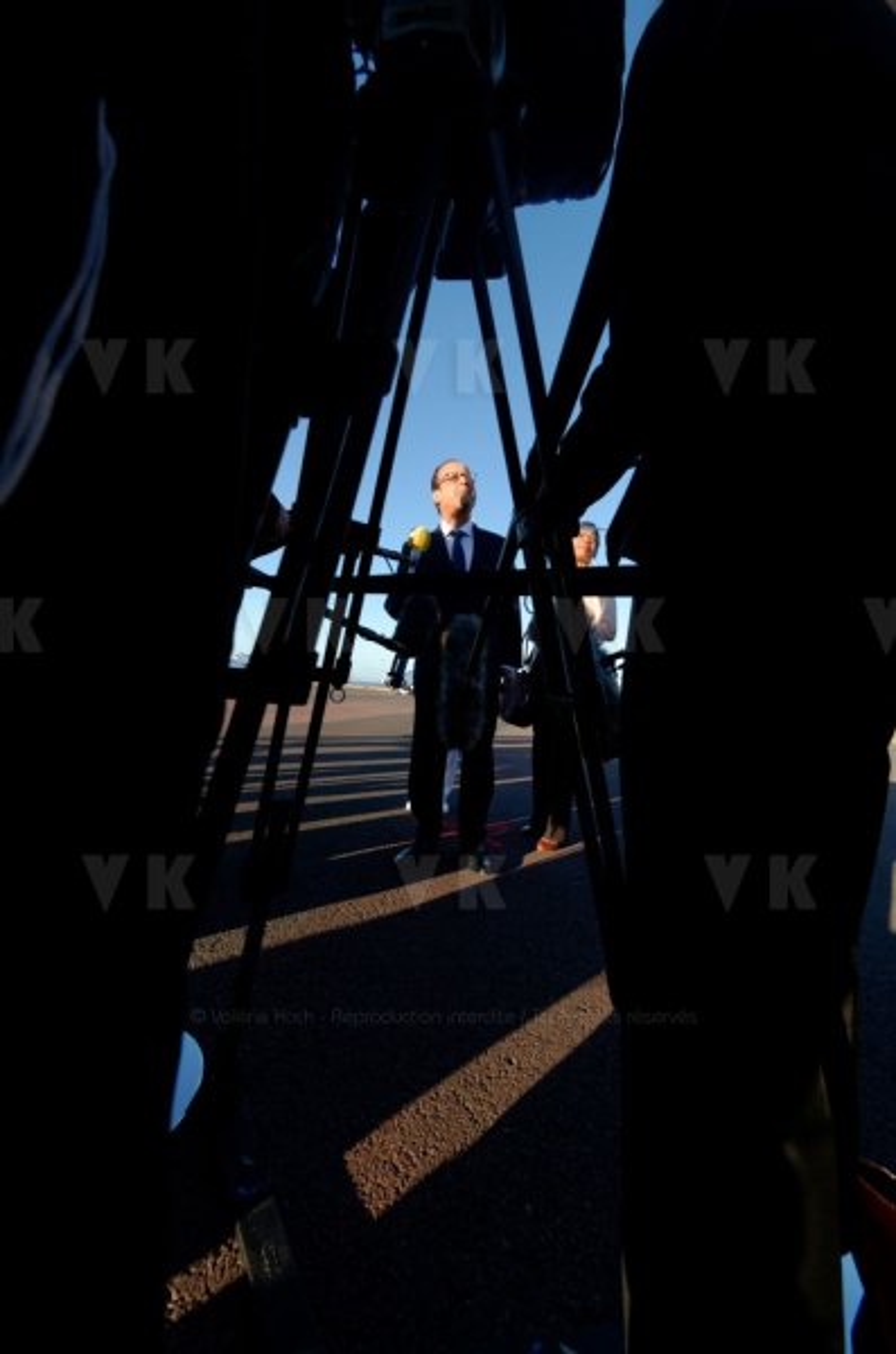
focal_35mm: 16
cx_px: 448
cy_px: 677
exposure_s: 1/320
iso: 250
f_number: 8
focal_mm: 10.5
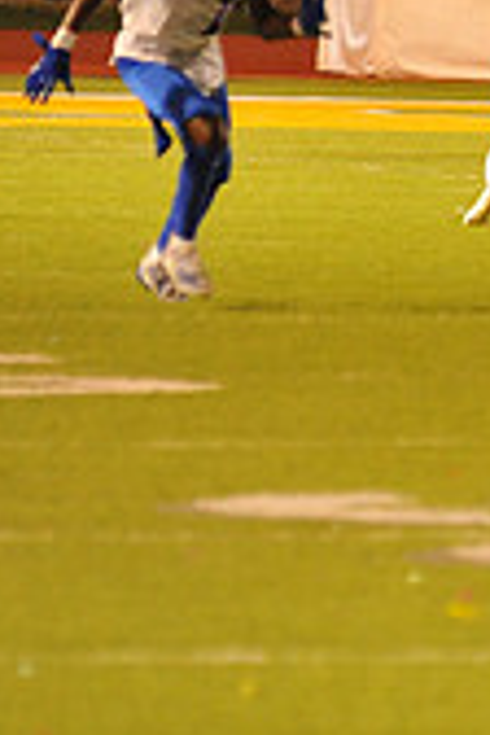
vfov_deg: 3.0
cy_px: 26
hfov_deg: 2.0
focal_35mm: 689
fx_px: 14066
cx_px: 1006
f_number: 4.5
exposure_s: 1/160
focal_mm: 200
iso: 3200
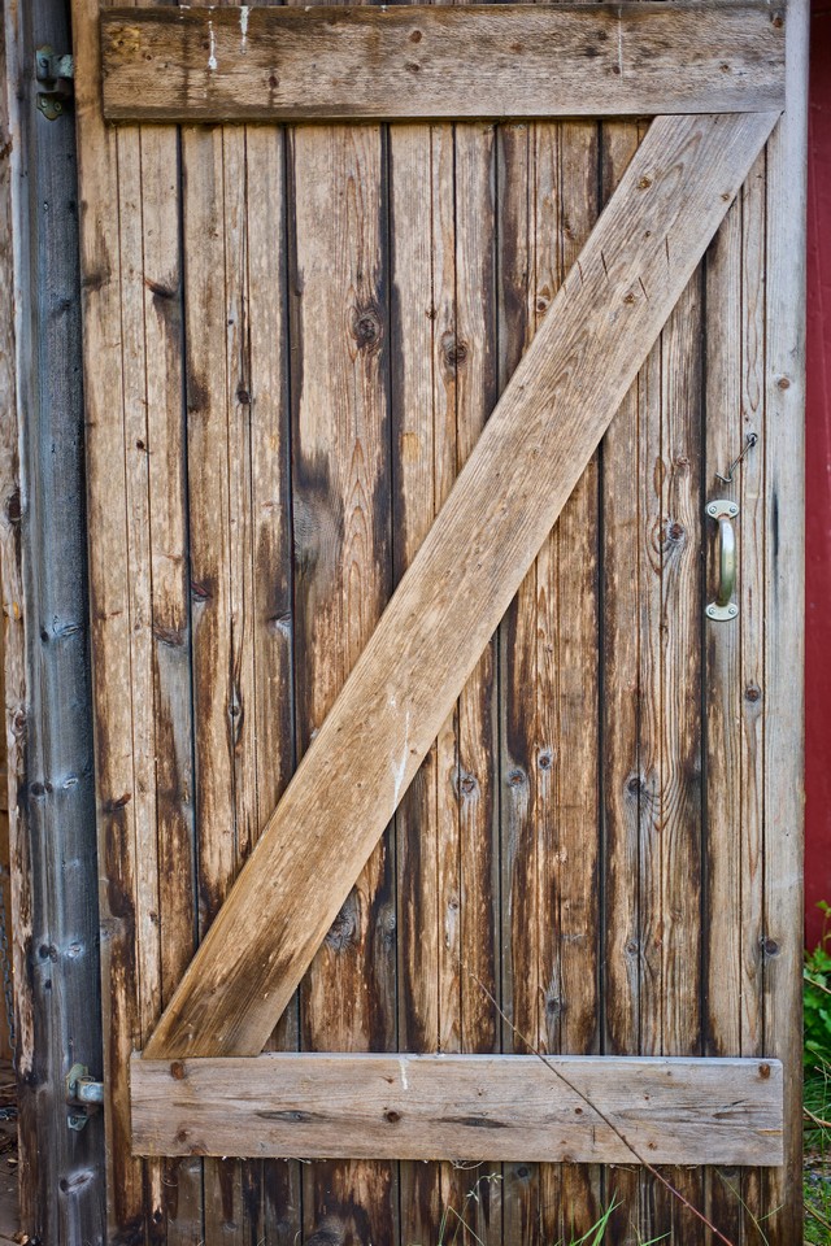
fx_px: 1385
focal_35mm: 40
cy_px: 623
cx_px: 416
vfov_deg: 48.5
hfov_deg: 33.4
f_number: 2
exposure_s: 1/500
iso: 100
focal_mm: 40
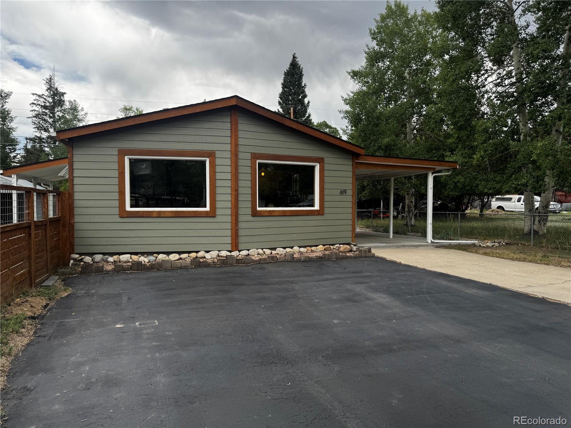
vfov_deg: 56.8
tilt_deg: -3.0
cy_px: 214
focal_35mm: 24
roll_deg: -0.1
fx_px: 396
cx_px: 286
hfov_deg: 71.6
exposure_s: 1/1112
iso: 80
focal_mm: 6.76
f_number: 1.78
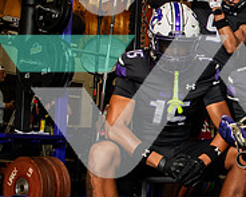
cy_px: 107
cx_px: 336
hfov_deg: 23.2
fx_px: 517
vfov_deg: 21.5
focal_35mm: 71
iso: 500
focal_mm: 24
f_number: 5.6
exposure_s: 1/250
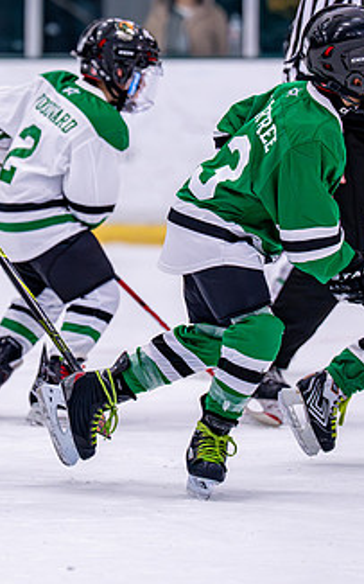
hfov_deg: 3.8
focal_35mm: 342
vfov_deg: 6.1
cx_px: -27
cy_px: 226
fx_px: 5431
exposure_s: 1/1250
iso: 2500
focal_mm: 154
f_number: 2.8
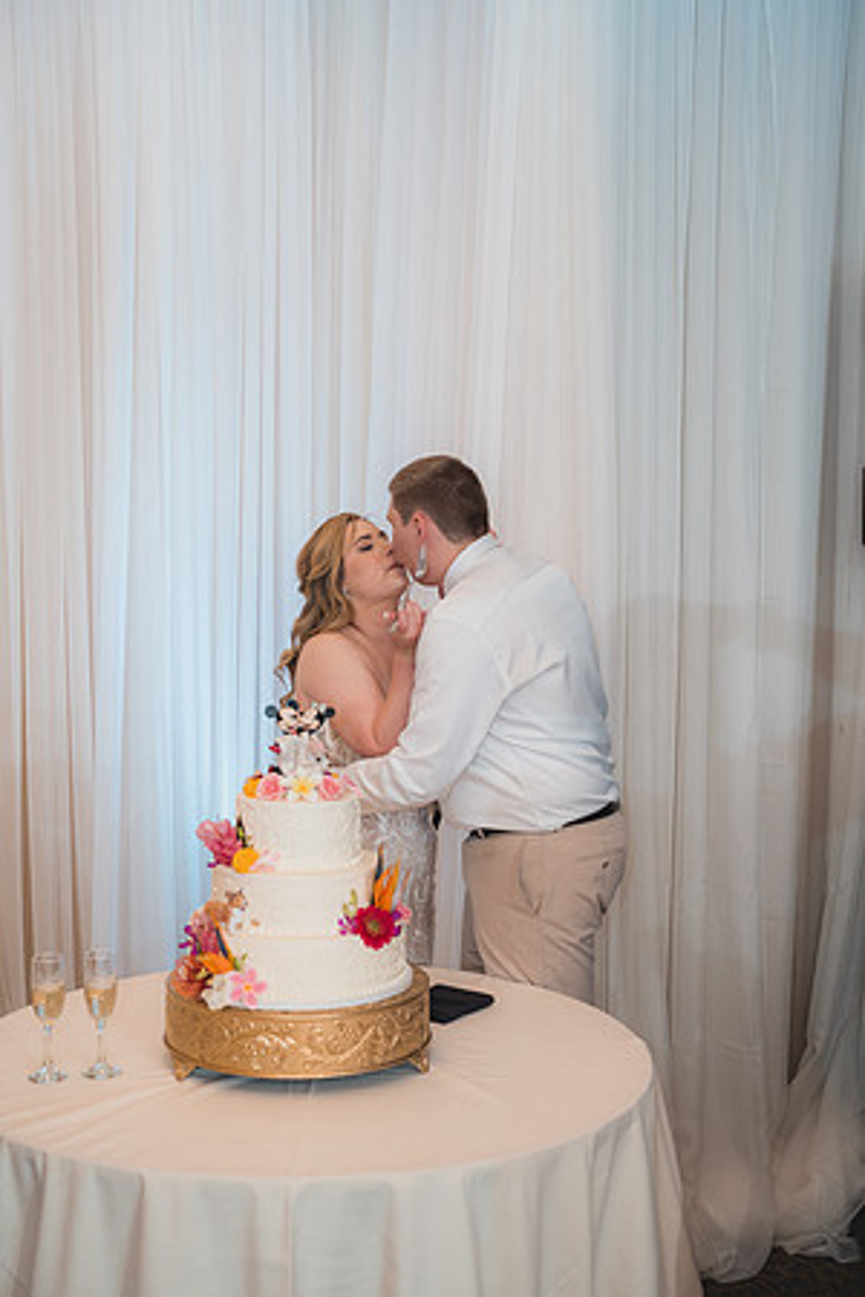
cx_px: 432
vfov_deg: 39.6
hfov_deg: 27.0
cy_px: 648
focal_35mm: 50
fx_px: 1802
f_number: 2.8
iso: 800
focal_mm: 50
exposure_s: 1/250
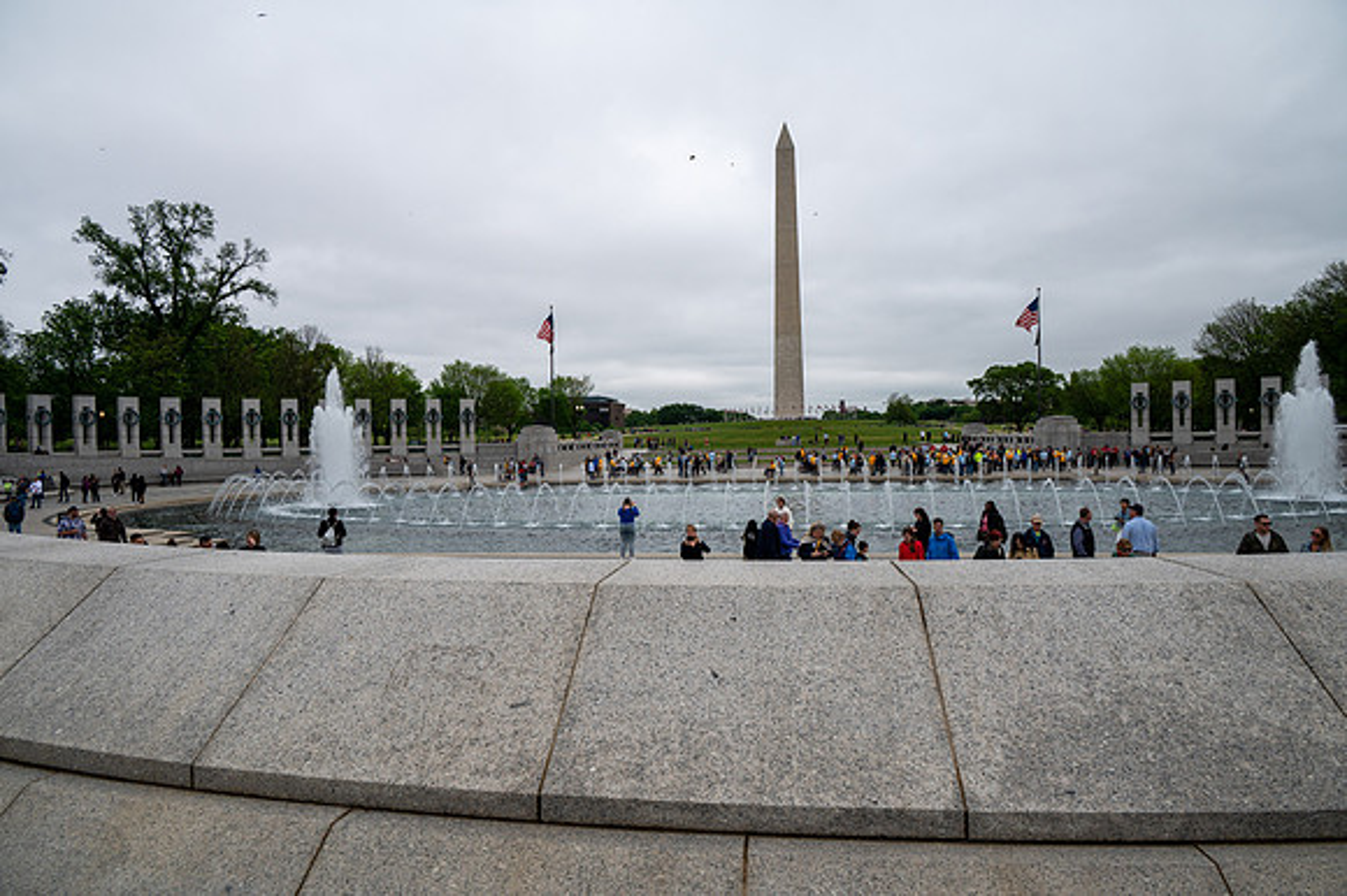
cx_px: 674
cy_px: 448
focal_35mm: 24
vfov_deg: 53.1
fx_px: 897
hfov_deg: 73.8
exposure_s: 1/640
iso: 250
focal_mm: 24
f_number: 8
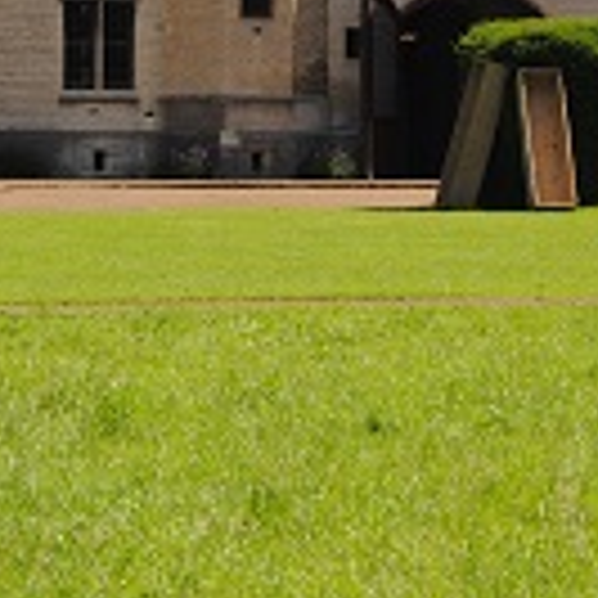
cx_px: 369
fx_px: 4417
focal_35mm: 226
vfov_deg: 7.6
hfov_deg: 7.7
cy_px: -263
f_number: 8
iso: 100
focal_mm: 38
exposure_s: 1/200
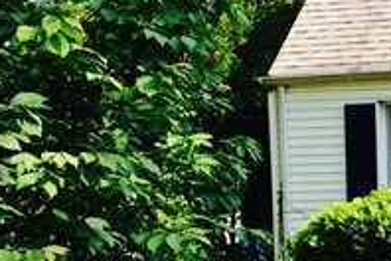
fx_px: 1097
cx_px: 529
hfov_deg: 18.6
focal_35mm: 101
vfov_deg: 13.5
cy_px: 182
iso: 32
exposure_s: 1/774
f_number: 2.2
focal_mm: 4.12
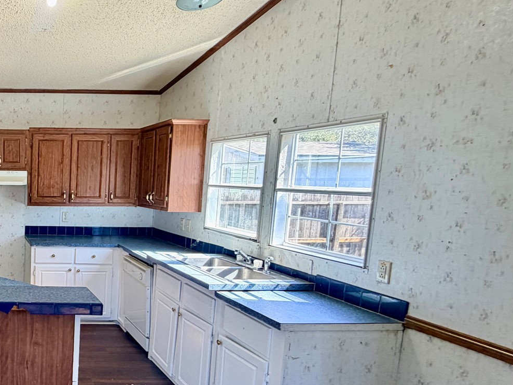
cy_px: 231
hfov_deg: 49.1
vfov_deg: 48.0
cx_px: -12
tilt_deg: -5.5
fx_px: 430
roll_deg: +0.4
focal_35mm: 29
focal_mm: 2.22
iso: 100
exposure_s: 1/120
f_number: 2.2
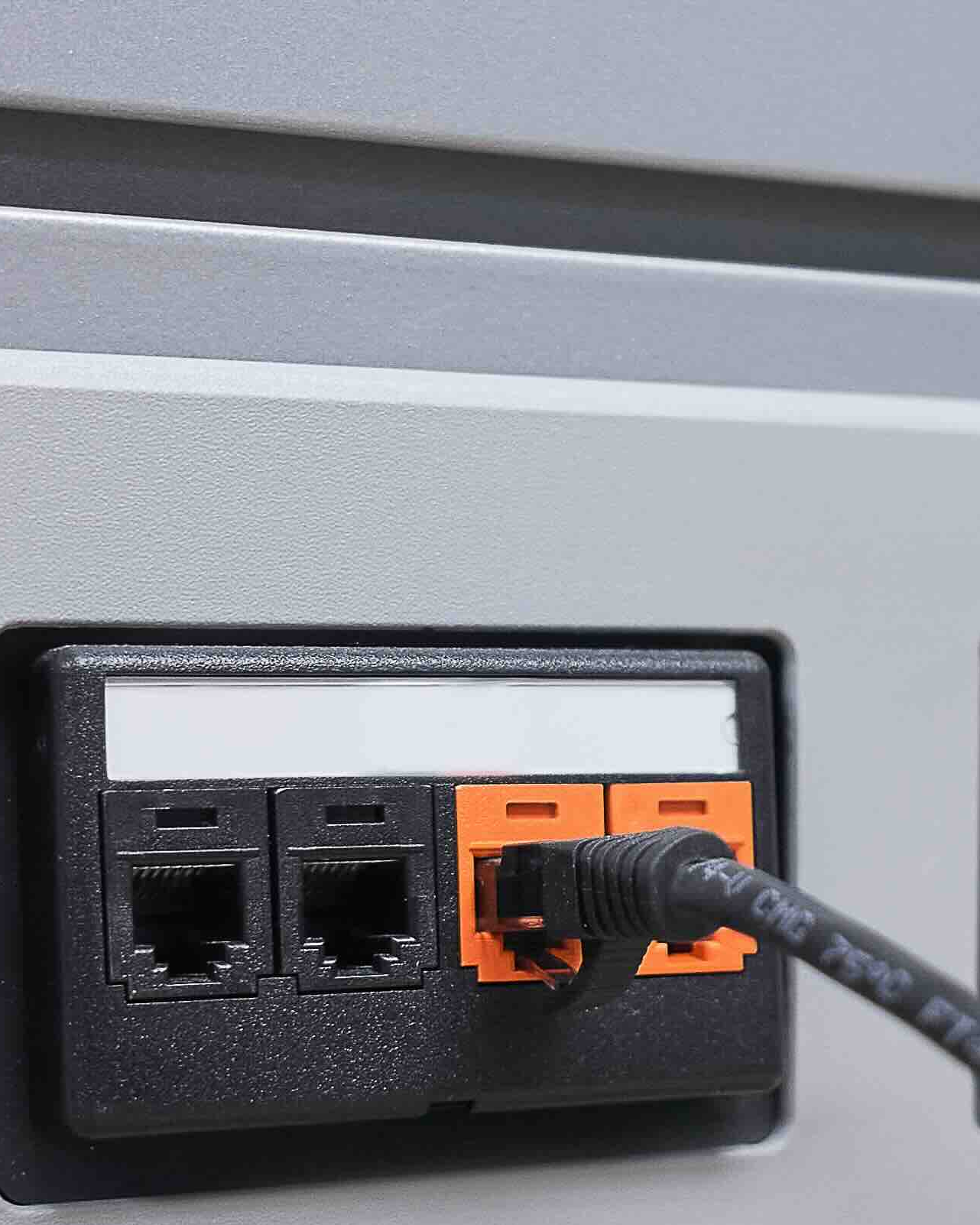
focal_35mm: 83
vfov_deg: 22.8
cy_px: 905
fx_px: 3009
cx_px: 628
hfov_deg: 18.5
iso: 500
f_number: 2.8
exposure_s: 1/100
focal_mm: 24
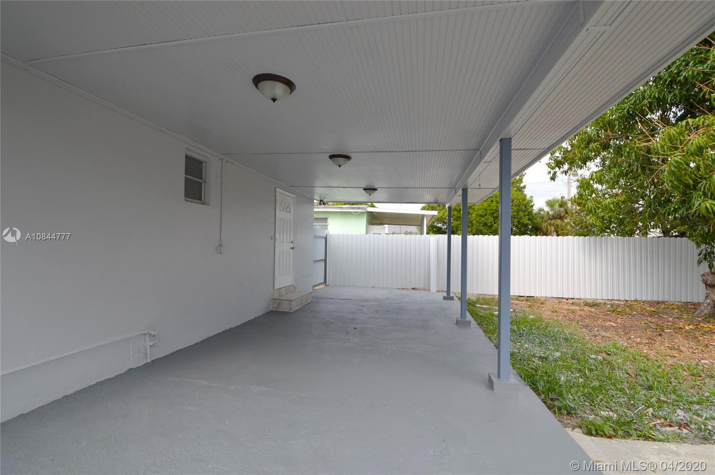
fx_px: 298
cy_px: 238
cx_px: 358
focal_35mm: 15
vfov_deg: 77.2
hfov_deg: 100.5
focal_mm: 10
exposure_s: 1/125
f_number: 5.6
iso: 100
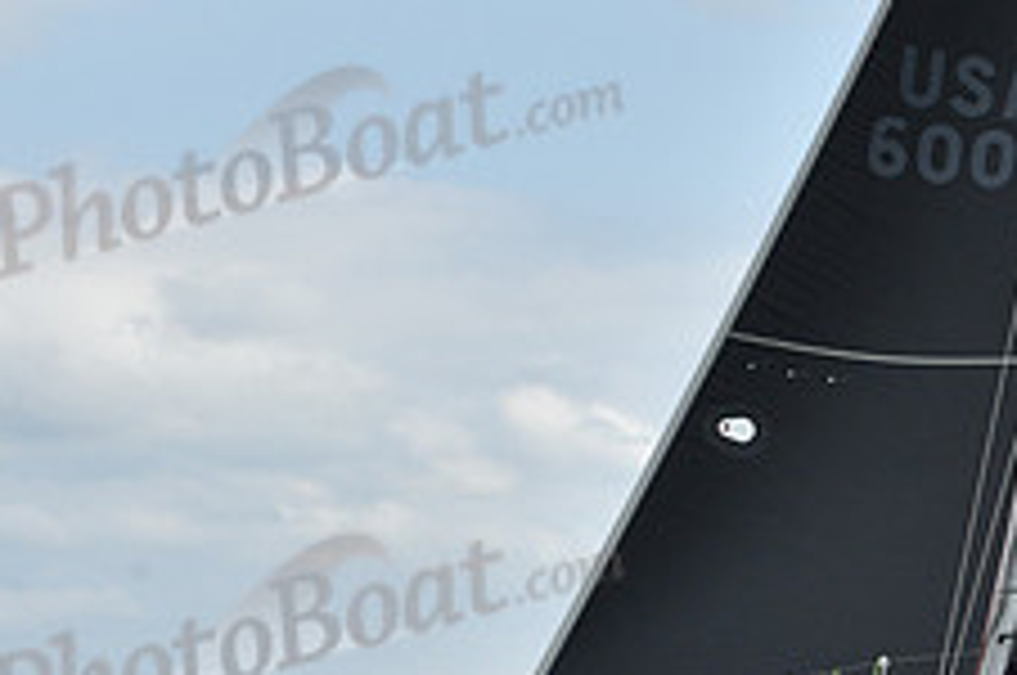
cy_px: 331
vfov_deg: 7.6
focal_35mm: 180
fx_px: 5078
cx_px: 860
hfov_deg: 11.4
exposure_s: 1/800
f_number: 9
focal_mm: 70
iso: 400
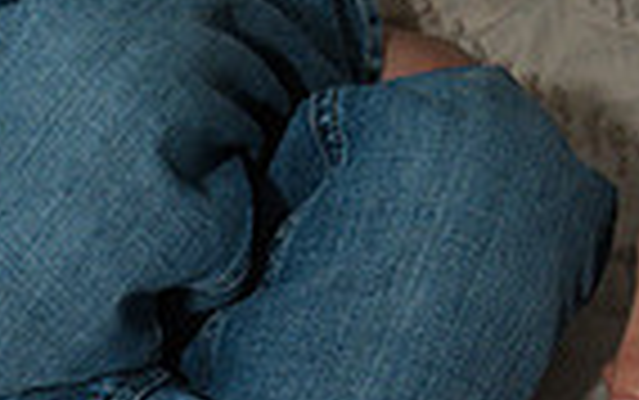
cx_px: -173
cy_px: 1249
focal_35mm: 108
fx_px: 1882
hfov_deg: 18.1
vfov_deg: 9.3
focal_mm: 26
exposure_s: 1/320
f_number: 14
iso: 800
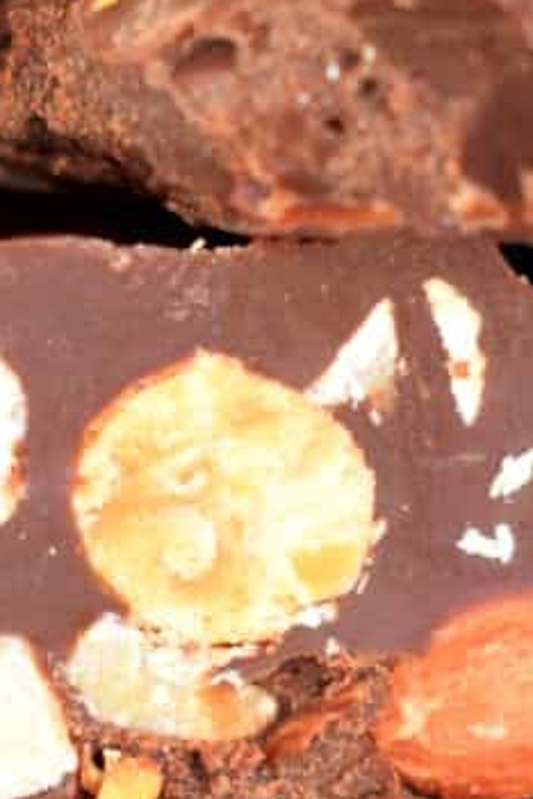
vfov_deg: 7.0
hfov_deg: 4.7
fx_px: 6484
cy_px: 603
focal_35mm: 292
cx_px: 230
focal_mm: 38
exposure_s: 1/125
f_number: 5
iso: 800
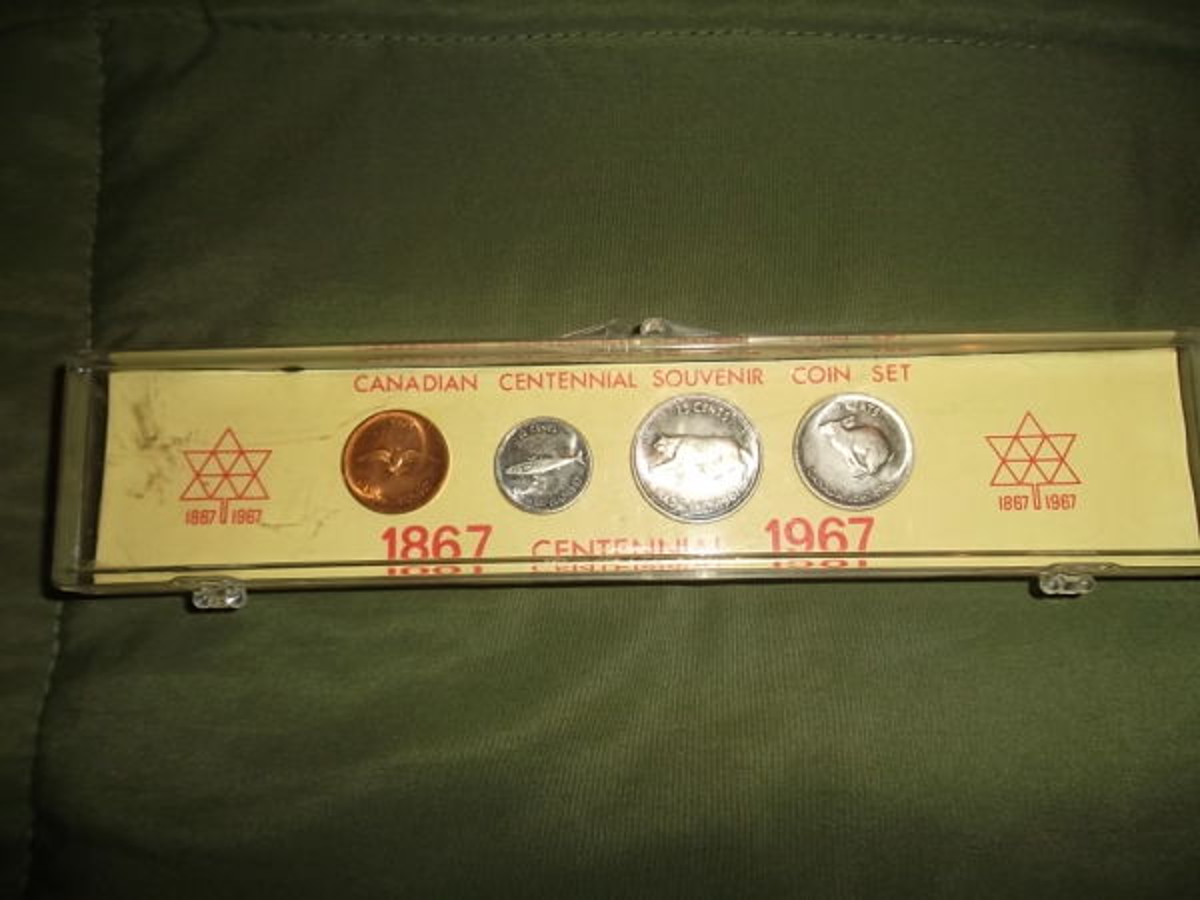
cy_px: 450
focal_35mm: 27
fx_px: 936
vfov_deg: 51.4
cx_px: 600
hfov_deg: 65.3
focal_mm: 4.9
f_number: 3.5
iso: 100
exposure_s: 1/45
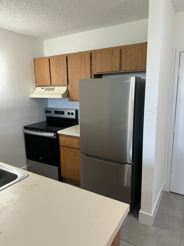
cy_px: 123
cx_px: 92
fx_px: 170
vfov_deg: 71.6
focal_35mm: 24
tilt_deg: -11.7
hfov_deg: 56.8
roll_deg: +1.0
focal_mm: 6.76
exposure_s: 1/60
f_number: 1.78
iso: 160
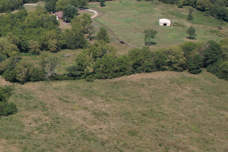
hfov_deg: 21.0
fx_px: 494
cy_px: 116
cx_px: -135
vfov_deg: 17.4
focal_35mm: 78
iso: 100
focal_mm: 8.38
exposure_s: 1/500
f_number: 2.8
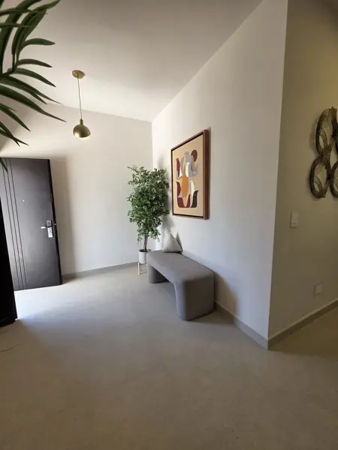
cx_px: 169
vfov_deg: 106.2
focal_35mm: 13
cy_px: 225
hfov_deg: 89.9
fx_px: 169
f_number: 1.9
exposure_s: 1/120
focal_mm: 2.2
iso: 50
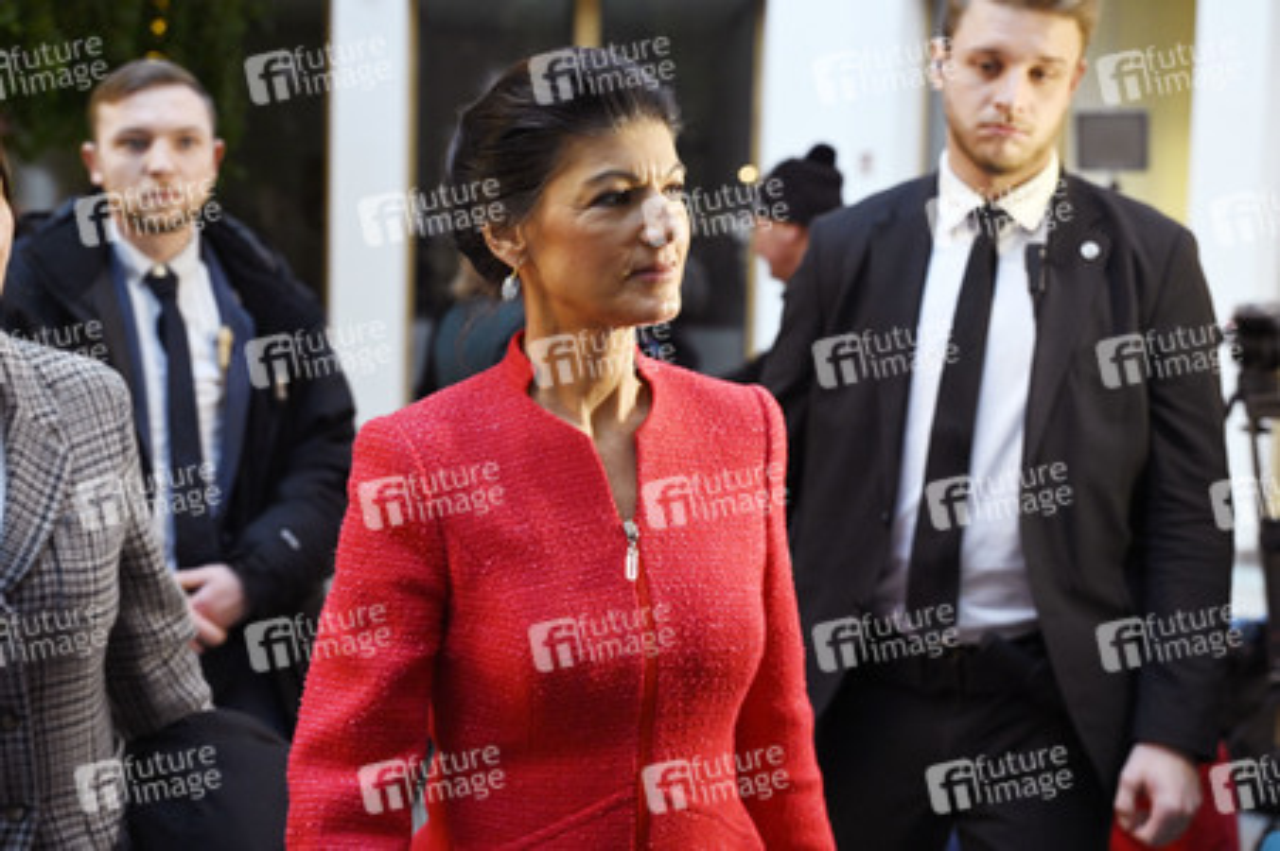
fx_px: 1812
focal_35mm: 51
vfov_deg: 26.4
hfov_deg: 38.9
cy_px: 426
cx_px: 640
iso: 5000
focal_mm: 51
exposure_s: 1/320
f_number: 4
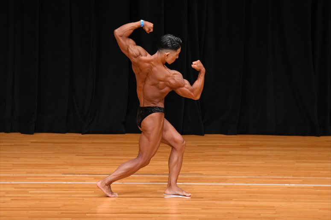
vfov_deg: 4.8
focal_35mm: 285
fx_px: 2619
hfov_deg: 7.2
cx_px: 166
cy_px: 110
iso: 3200
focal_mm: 190
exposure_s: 1/400
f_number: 5.6
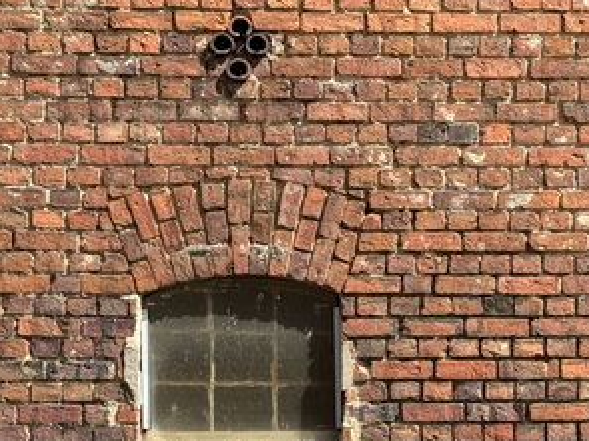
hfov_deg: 15.6
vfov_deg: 11.6
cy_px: 551
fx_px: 2126
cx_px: 509
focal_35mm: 125
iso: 64
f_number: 1.78
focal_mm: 6.76
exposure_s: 1/1458
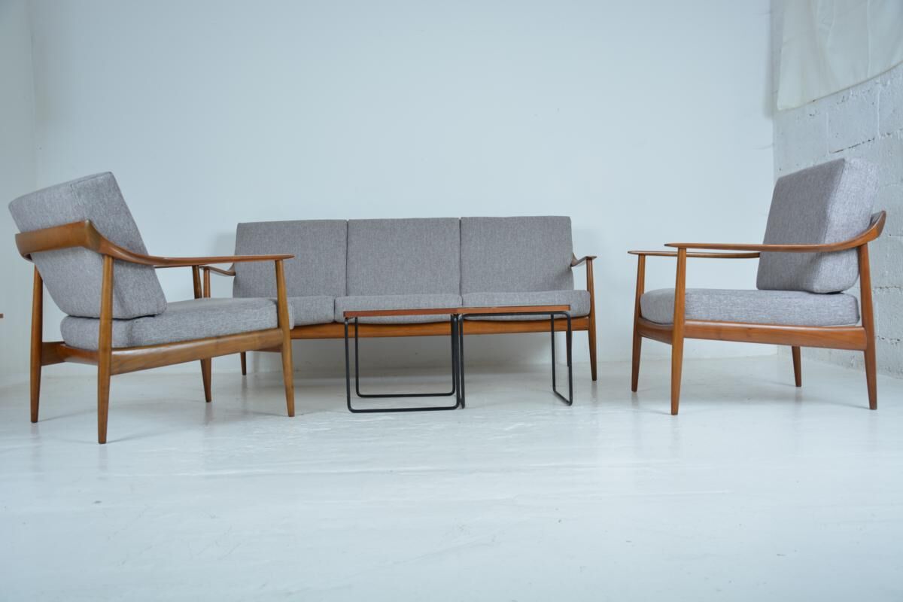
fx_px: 790
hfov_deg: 59.5
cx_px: 452
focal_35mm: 32
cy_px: 301
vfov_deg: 41.7
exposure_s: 1/125
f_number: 4.5
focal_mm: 21
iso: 160
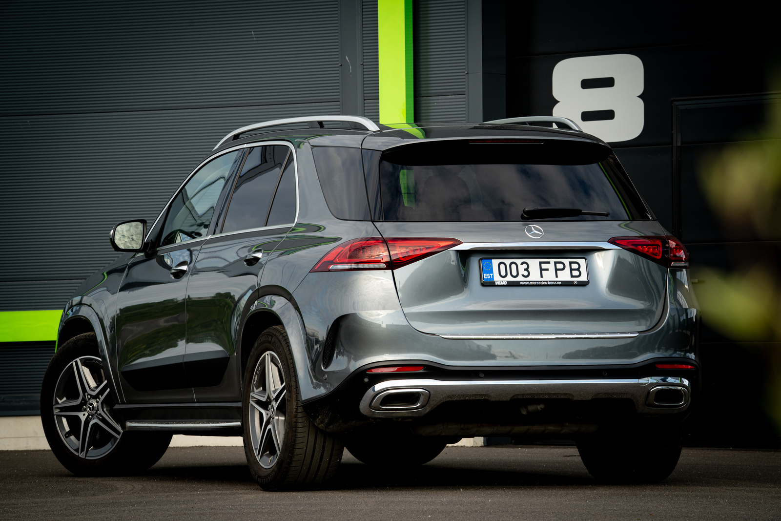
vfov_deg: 7.3
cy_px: 260
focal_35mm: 189
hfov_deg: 10.9
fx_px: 4100
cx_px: 390
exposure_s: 1/125
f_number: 11
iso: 320
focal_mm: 189
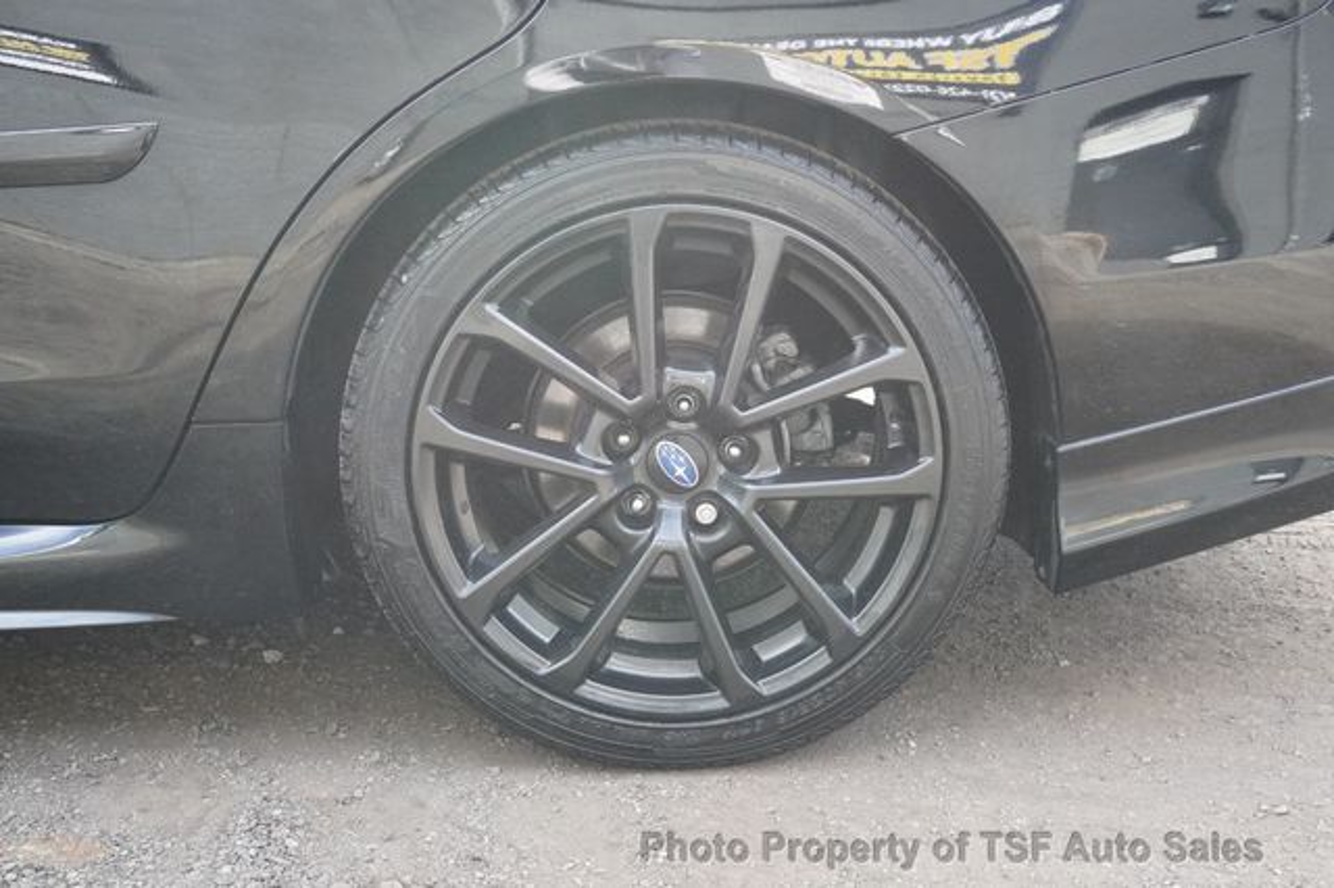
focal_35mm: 38
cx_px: 667
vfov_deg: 35.5
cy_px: 444
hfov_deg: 51.3
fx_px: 1389
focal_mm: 25
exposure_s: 1/250
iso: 4000
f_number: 9
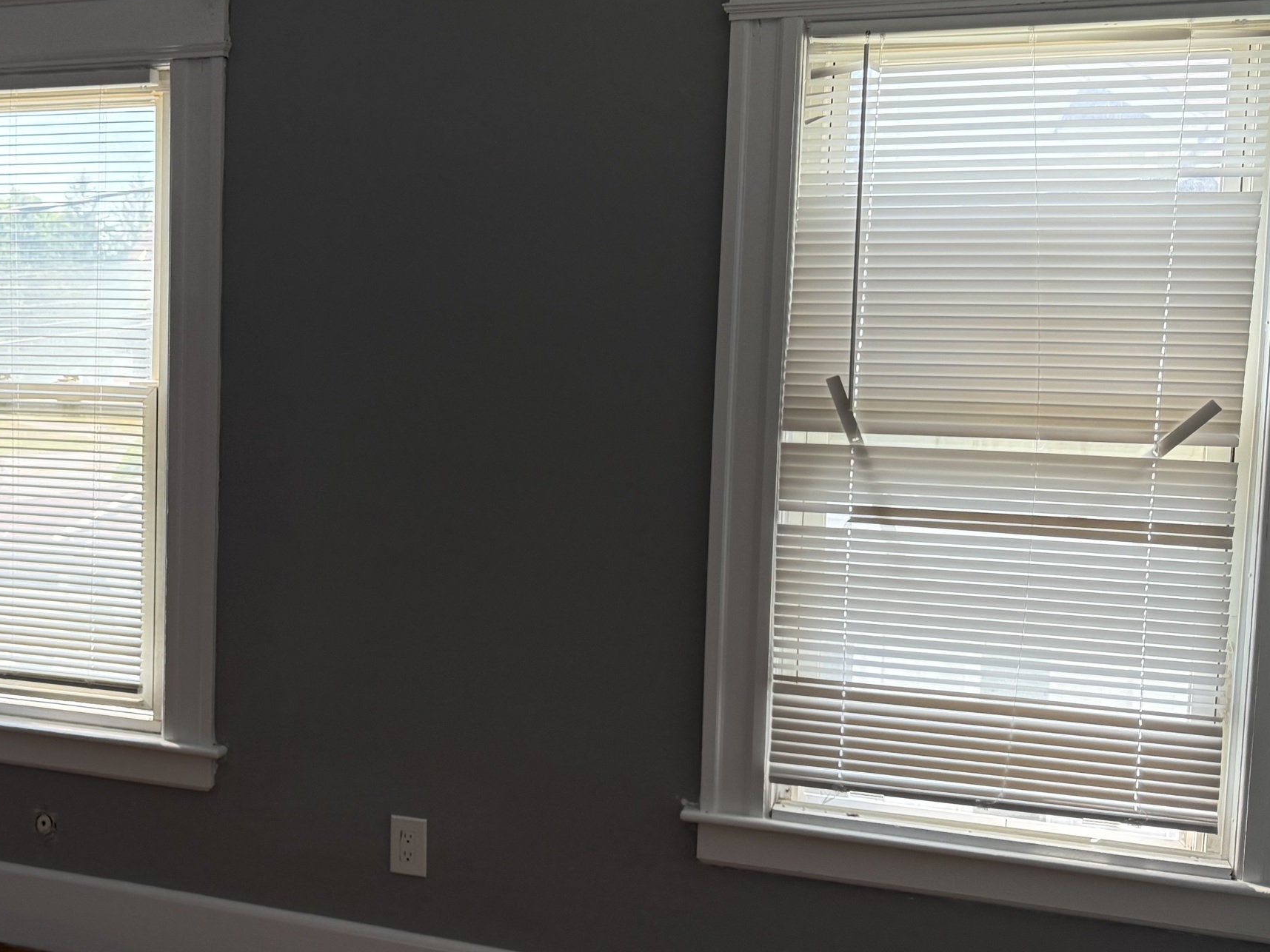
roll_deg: -2.3
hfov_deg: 41.6
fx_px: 1577
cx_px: 217
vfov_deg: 33.6
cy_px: 466
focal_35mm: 43
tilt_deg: -1.7
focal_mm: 6.76
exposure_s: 1/237
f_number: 1.78
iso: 200
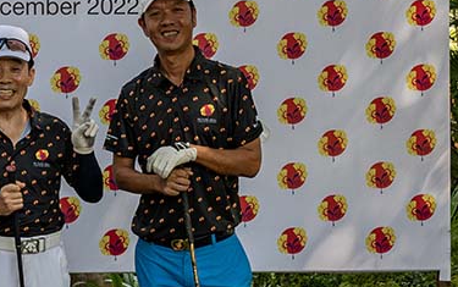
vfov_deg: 15.2
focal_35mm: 86
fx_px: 1074
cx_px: 1
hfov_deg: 23.1
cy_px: 196
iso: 560
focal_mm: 33
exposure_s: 1/320
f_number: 8
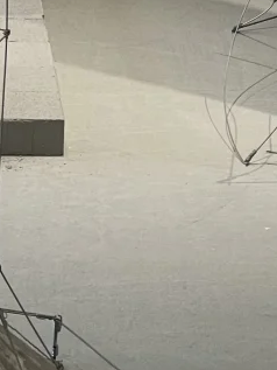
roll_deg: +0.3
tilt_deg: -14.3
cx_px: -173
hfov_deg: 6.2
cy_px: -141
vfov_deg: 8.2
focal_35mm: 236
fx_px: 2516
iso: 64
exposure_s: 1/100
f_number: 2
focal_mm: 6
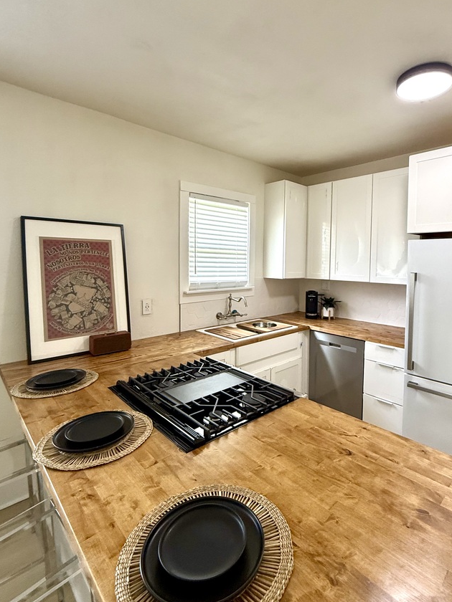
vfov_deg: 87.6
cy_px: 277
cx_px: 265
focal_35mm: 18
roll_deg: -1.2
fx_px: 313
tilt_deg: -2.3
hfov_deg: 71.1
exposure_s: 1/99
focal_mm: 2.22
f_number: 2.2
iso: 200
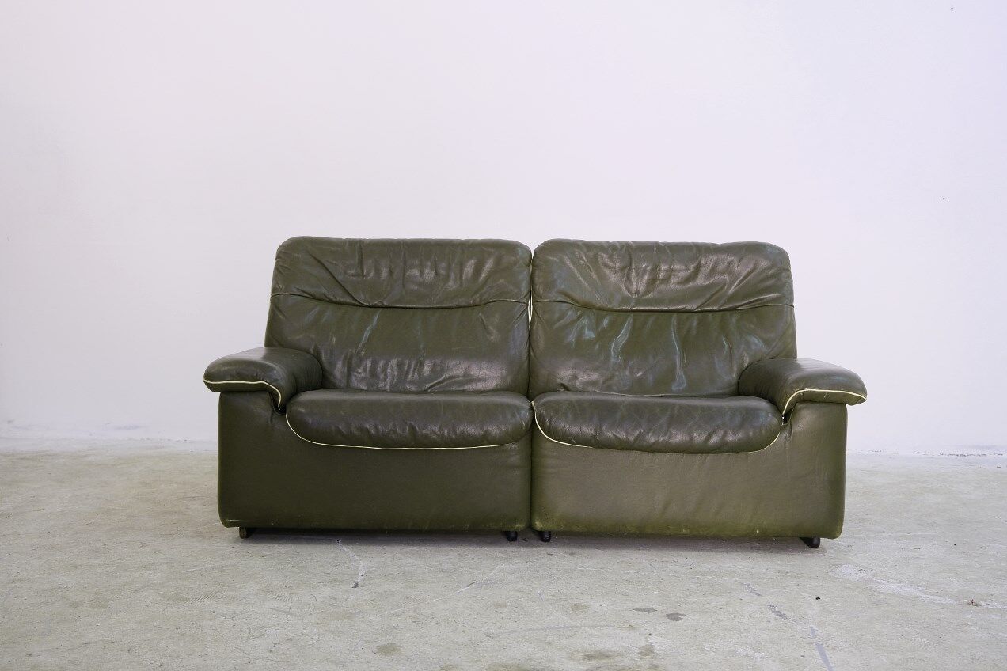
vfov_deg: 32.6
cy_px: 336
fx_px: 1147
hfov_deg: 47.4
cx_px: 504
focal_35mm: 41
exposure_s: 1/40
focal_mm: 27.5
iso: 1250
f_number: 4
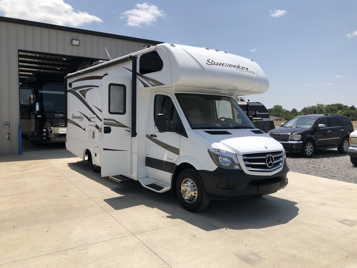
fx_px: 289
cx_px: 178
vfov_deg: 49.7
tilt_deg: -3.9
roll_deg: +0.7
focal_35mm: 28
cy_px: 134
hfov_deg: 63.4
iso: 20
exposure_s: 1/2667
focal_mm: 3.99
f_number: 1.8
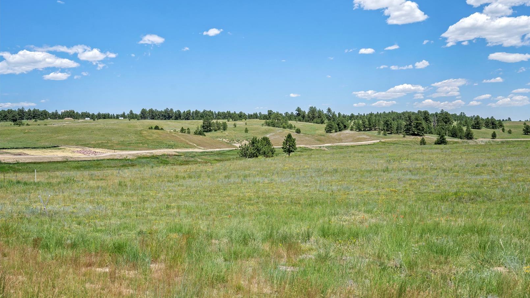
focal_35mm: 37
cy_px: 145
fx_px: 520
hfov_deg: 54.0
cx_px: 267
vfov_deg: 32.0
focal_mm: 35
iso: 100
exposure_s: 1/200
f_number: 7.1
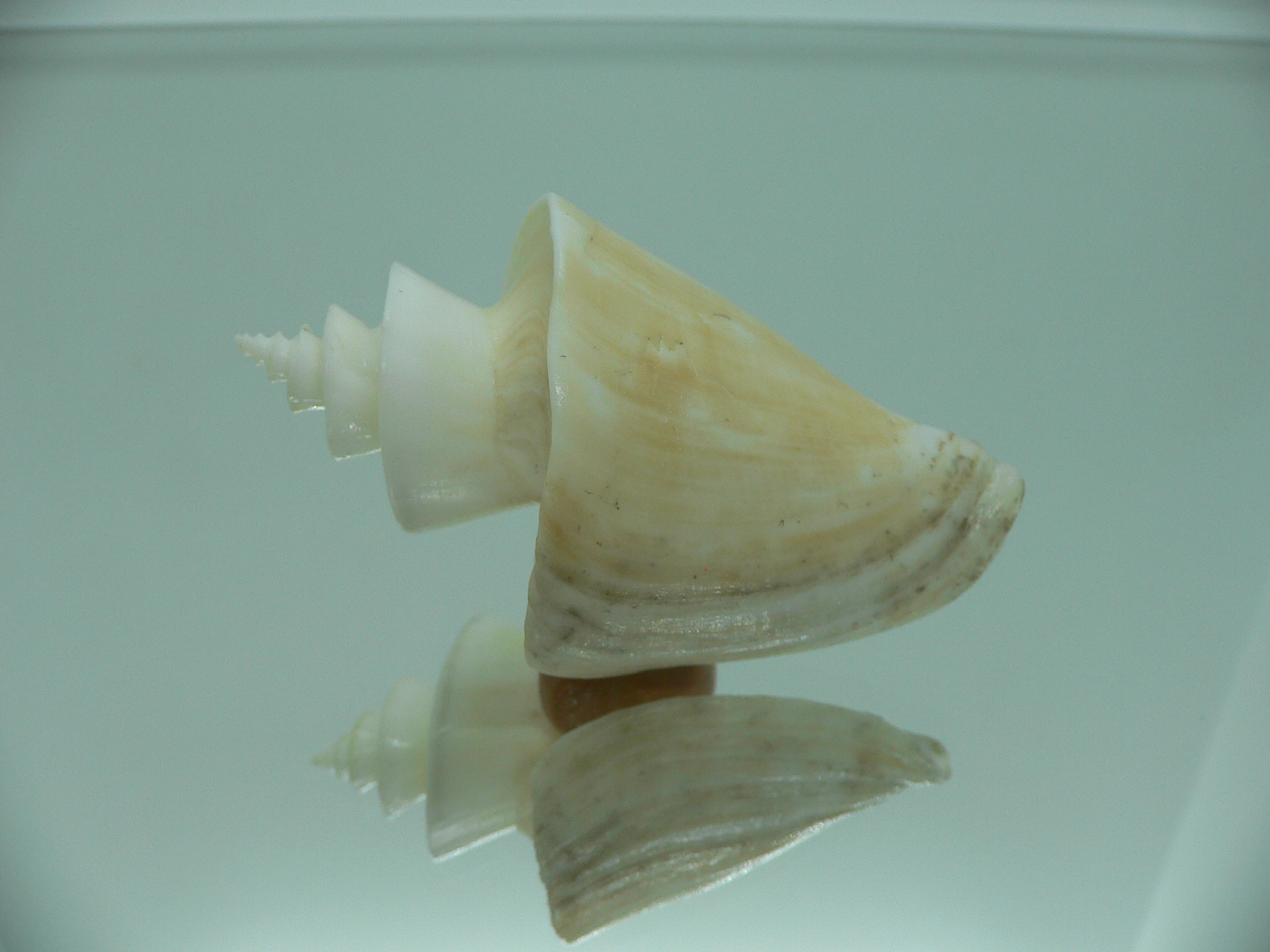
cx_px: 635
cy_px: 476
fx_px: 1284
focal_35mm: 35
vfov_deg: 40.7
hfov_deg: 52.6
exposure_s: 1/80
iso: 80
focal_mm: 4.6
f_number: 2.8
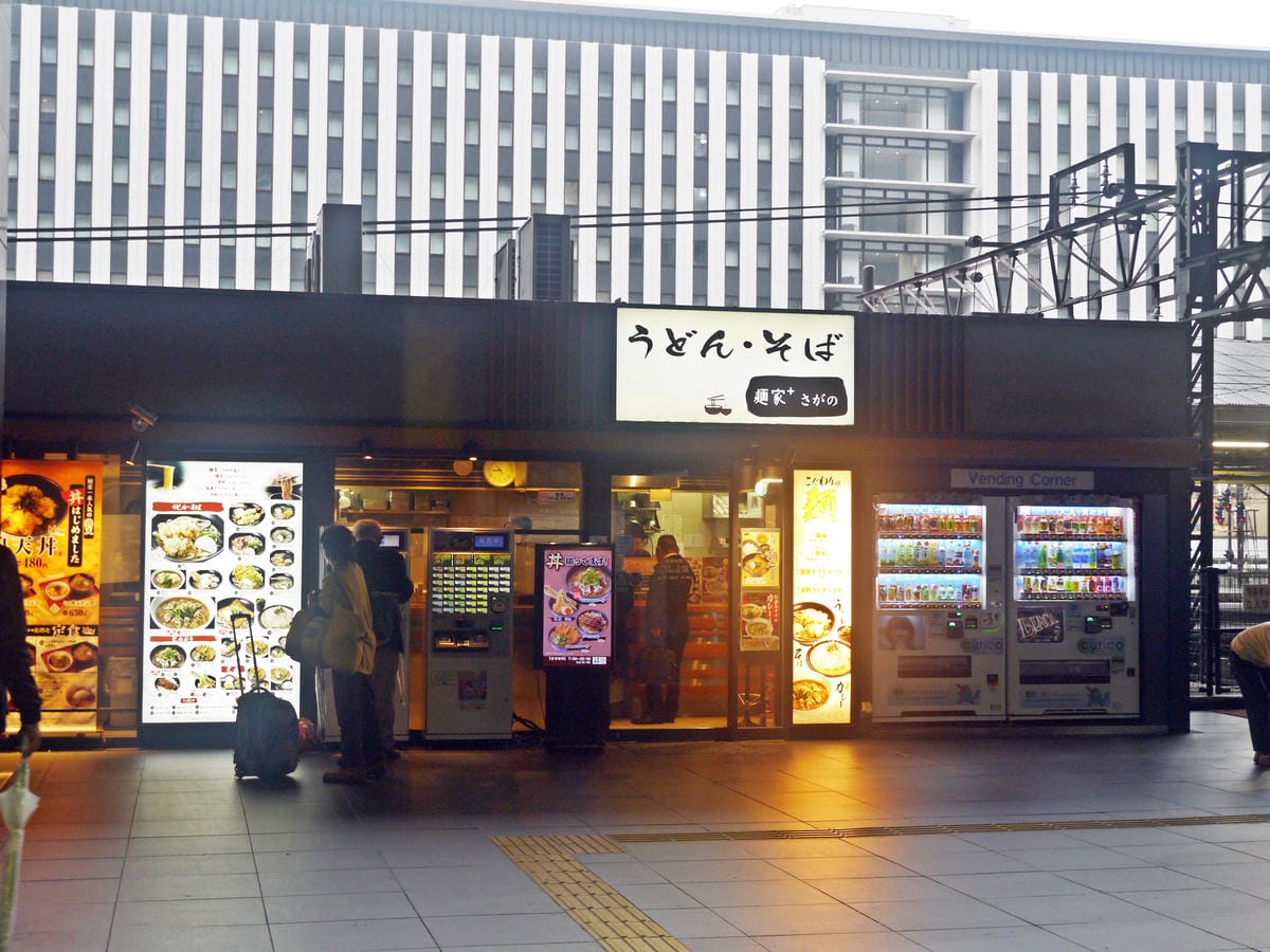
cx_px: 635
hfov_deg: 36.8
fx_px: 1908
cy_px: 476
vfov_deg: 28.0
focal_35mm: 52
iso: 250
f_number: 5.1
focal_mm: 26
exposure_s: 1/60
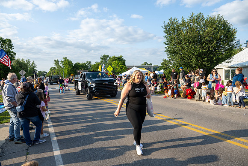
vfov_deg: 53.2
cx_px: 124
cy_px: 83
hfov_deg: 73.7
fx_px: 165
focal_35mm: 24
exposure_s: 1/250
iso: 250
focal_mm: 24
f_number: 8
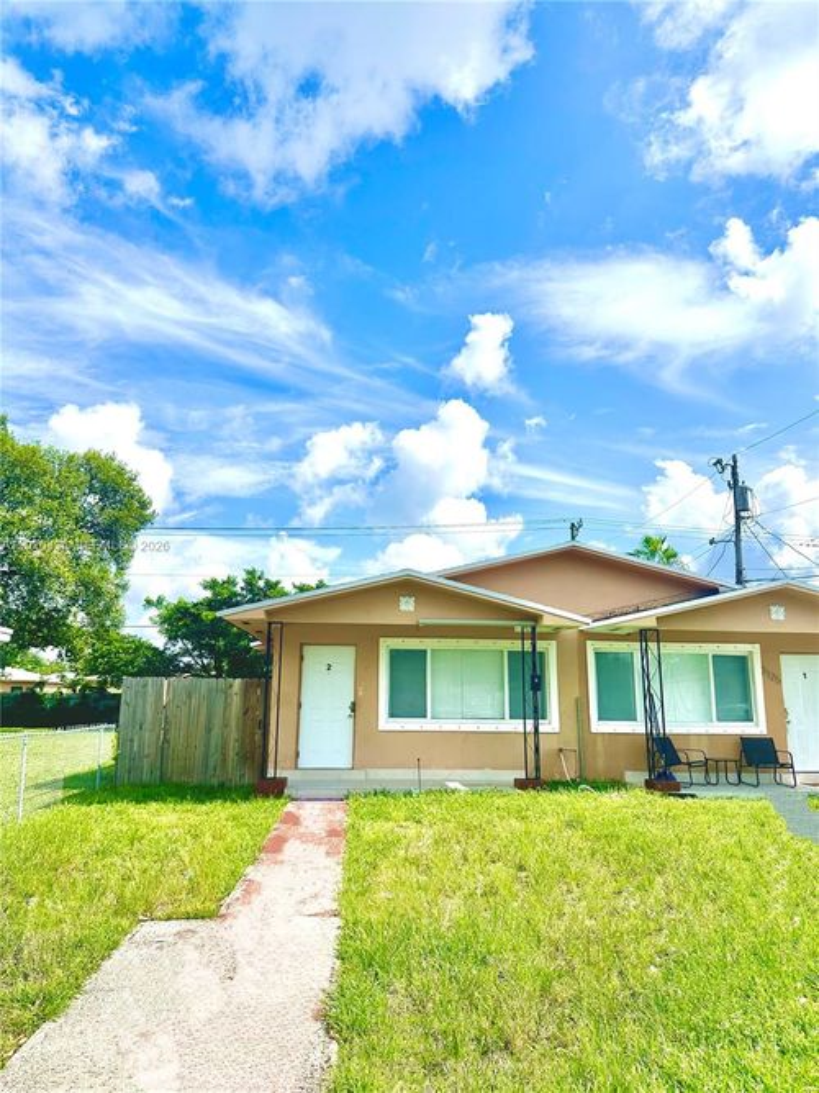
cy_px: 546
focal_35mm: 24
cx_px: 410
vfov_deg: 71.6
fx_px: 757
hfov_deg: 56.8
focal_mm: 6.86
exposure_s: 1/7576
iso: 80
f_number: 1.78
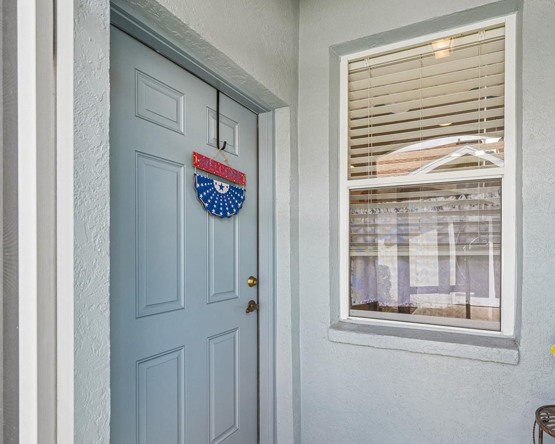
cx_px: 329
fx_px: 323
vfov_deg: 68.7
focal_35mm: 20
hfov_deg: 80.5
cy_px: 248
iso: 400
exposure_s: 1/80
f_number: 8
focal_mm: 14.5
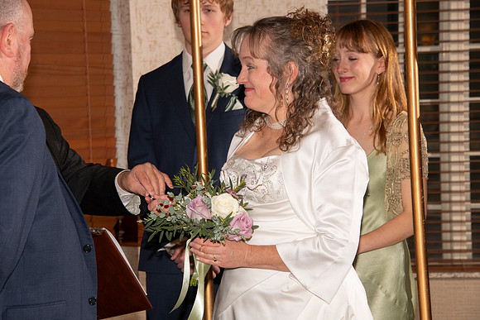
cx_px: 240
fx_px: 1934
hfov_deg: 14.2
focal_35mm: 145
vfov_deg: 9.5
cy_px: 160
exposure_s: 1/160
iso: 1000
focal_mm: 145
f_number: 9
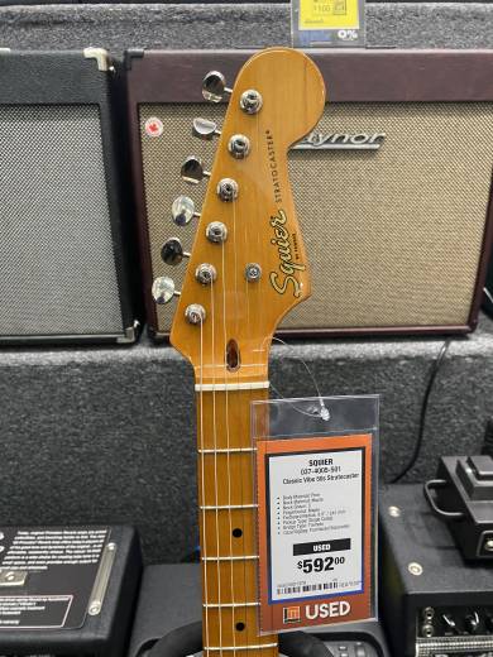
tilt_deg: -26.4
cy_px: 328
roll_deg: +0.0
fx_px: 494
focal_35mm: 26
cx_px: 246
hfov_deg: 53.1
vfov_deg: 67.3
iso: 400
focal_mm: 4.25
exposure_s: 1/60
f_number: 1.8
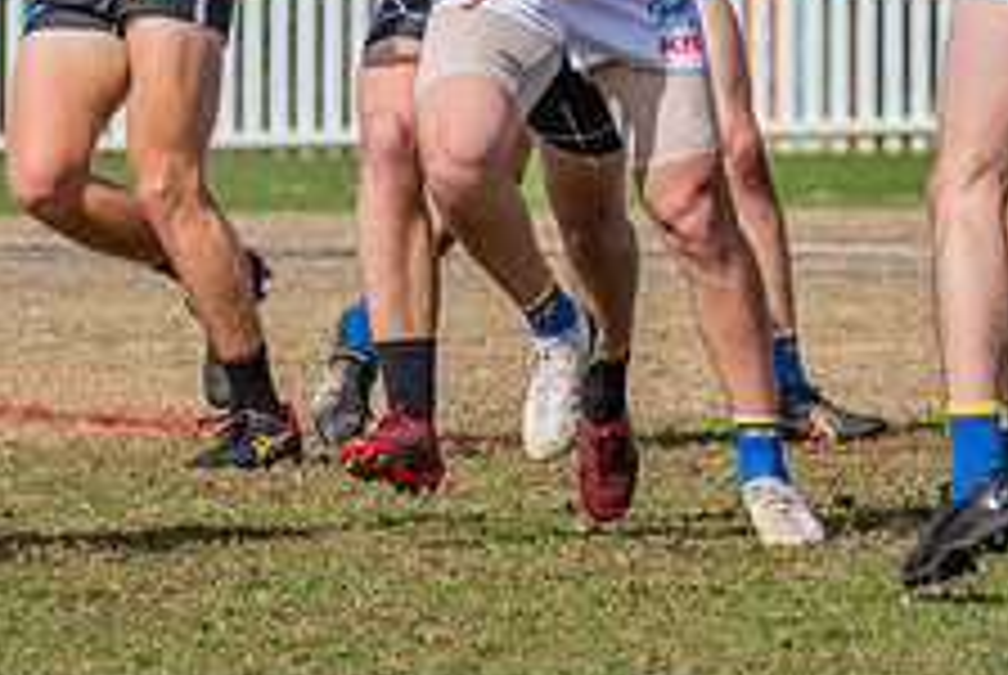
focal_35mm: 972
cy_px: -130
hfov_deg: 2.1
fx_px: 27251
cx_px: 375
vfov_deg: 1.4
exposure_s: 1/1600
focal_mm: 320
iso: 800
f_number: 10
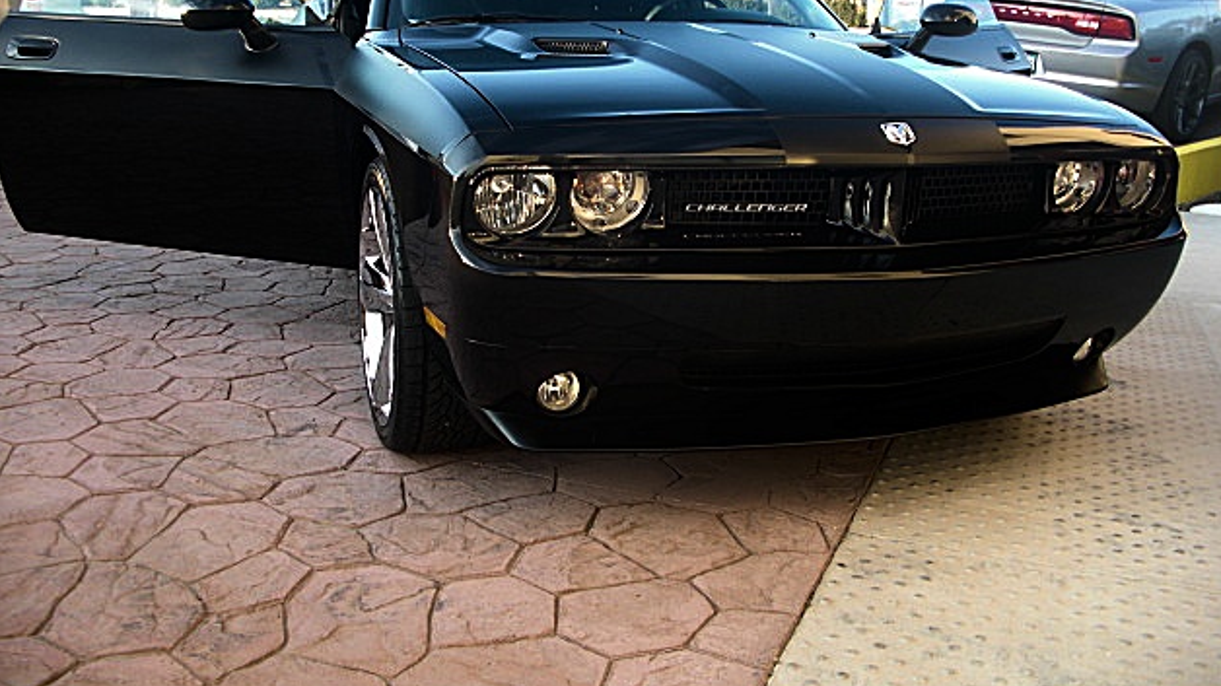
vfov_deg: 29.5
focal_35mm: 40
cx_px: 618
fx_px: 1295
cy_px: 245
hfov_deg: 50.5
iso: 50
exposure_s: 1/60
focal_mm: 6.3
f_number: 2.8
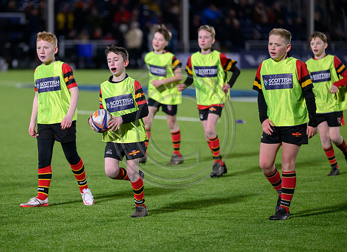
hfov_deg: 8.5
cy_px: 141
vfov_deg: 6.1
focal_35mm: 237
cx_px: 136
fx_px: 2348
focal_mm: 200
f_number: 3.2
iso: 6400
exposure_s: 1/1600
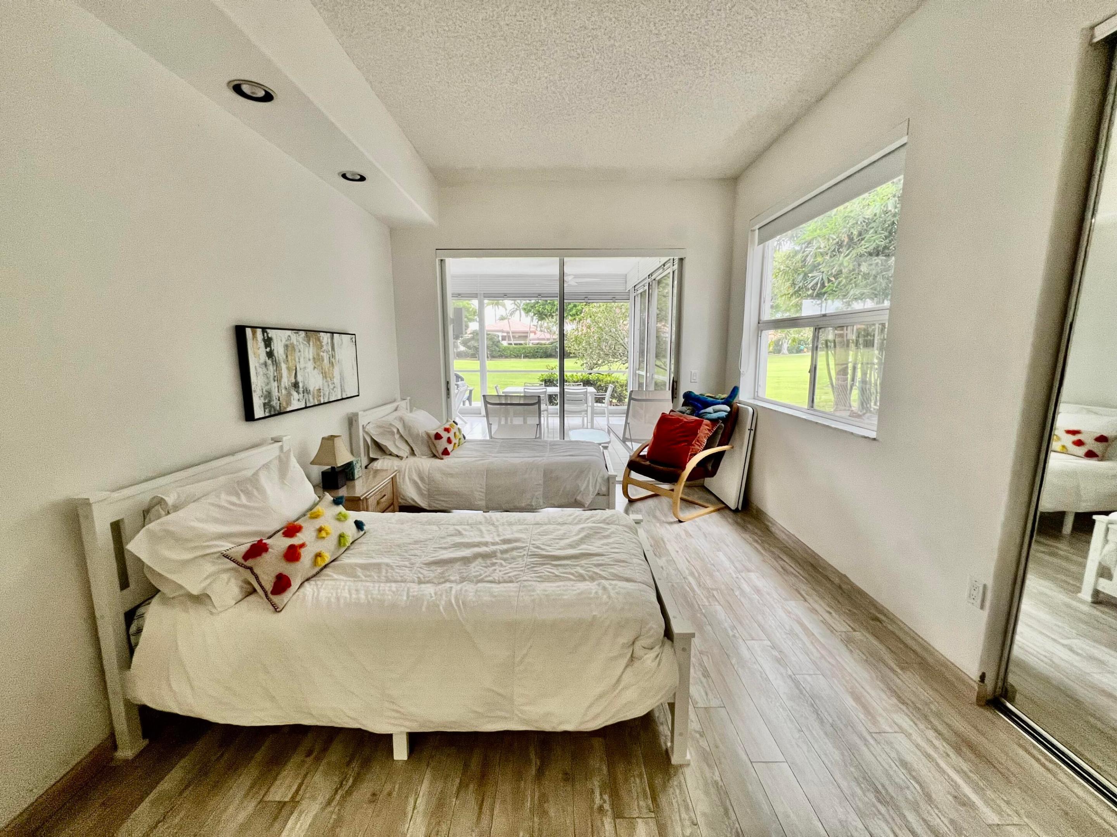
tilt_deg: -8.5
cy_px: 418
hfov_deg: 106.2
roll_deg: +0.0
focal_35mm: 13
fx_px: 419
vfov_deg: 89.9
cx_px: 558
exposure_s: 1/120
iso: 200
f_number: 1.8
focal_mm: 1.57
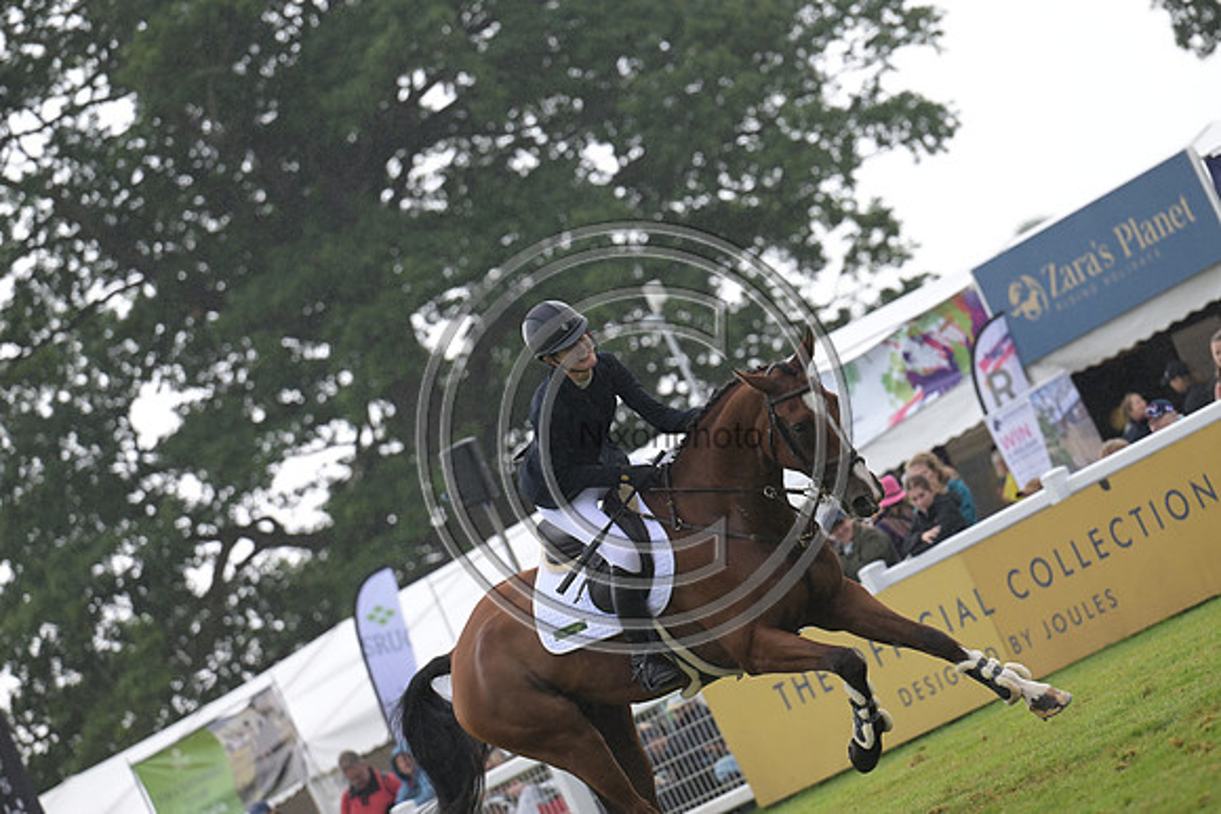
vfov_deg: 6.9
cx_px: 610
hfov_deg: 10.3
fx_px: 6785
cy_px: 407
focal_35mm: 200
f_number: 4.5
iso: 1400
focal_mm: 200
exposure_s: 1/1250
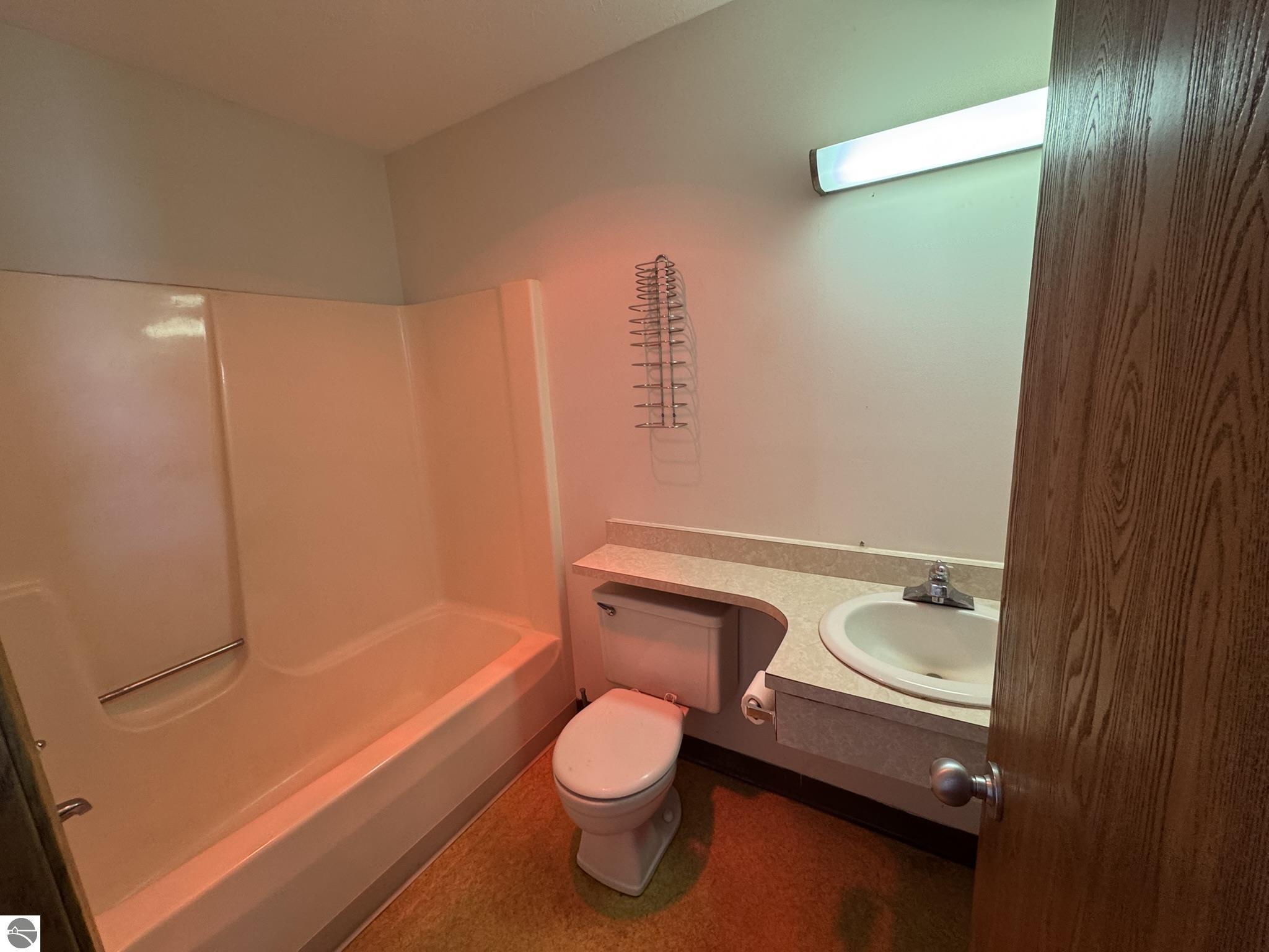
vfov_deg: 85.7
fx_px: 513
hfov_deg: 102.1
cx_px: 634
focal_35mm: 14
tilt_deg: -10.4
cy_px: 476
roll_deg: +3.6
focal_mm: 2.22
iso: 200
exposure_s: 1/60
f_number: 2.2
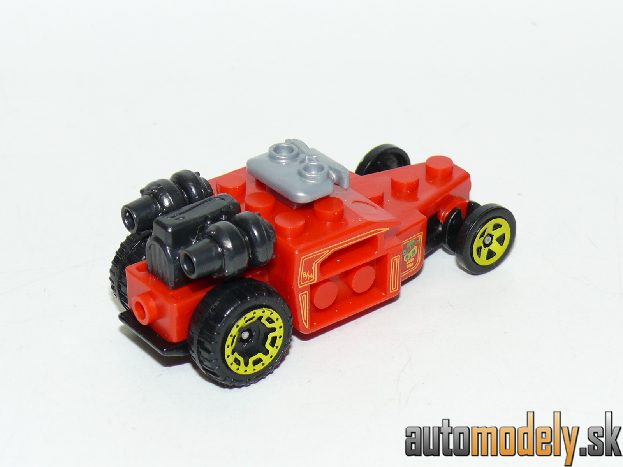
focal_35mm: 102
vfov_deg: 14.5
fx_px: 1836
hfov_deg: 19.3
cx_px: 312
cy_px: 234
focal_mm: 13.4
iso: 100
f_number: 4
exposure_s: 1/30
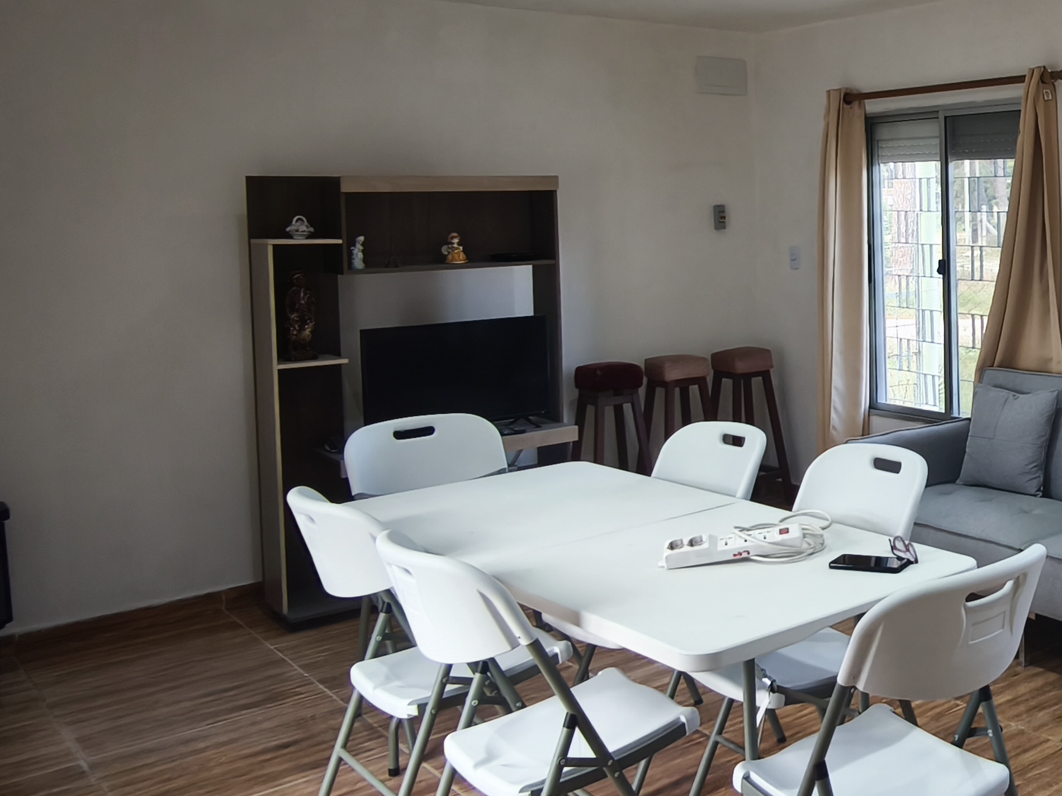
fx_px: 1227
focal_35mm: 40
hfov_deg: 41.0
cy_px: 246
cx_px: 1055
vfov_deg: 35.5
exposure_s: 1/50
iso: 160
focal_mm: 1.91
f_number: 2.2
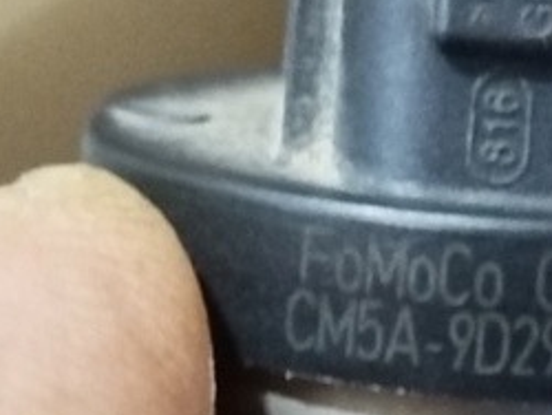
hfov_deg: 10.6
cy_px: 163
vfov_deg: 8.1
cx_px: 548
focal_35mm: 184
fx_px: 2937
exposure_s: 1/17
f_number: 1.7
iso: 1000
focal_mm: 5.31
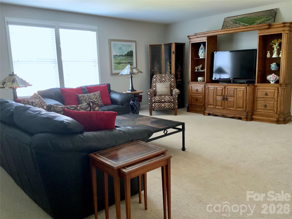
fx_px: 245
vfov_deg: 48.2
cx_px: 146
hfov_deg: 61.7
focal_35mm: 29
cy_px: 110
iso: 250
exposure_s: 1/40
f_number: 1.8
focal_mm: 3
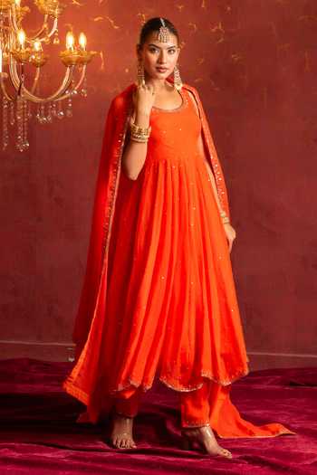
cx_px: 158
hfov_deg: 27.0
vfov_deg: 39.6
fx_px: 660
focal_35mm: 50
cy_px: 238
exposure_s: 1/160
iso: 320
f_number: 6.3
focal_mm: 50
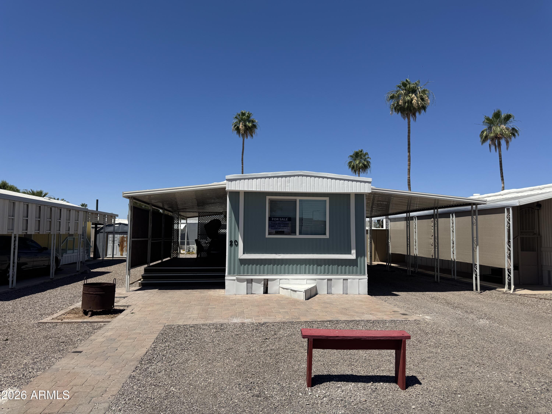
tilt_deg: +4.4
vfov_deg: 56.8
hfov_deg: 71.6
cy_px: 207
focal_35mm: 24
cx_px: 276
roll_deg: -0.4
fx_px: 383
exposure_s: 1/7092
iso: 80
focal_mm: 6.76
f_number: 1.78
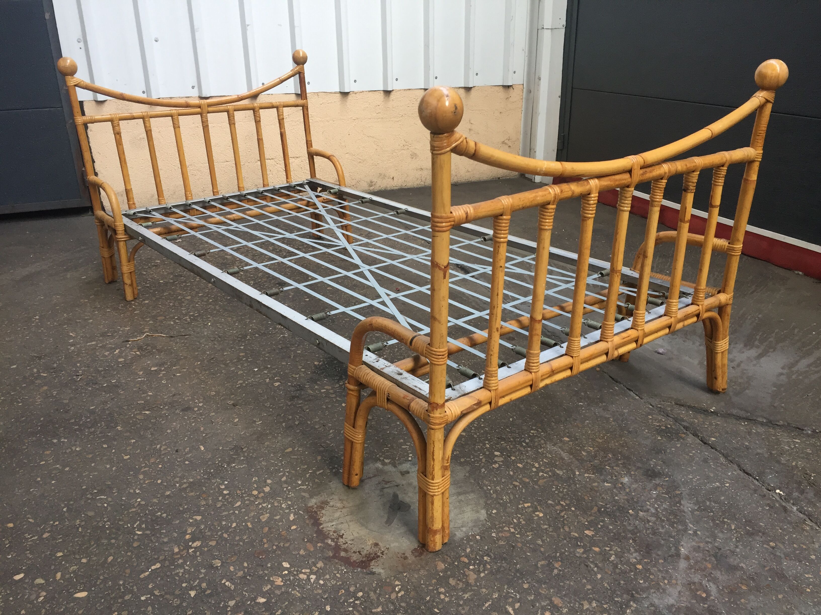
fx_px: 688
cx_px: 410
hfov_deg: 61.7
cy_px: 308
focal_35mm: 29
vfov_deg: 48.2
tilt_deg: -21.6
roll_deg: +0.9
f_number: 2.2
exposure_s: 1/33
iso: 32
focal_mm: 4.15
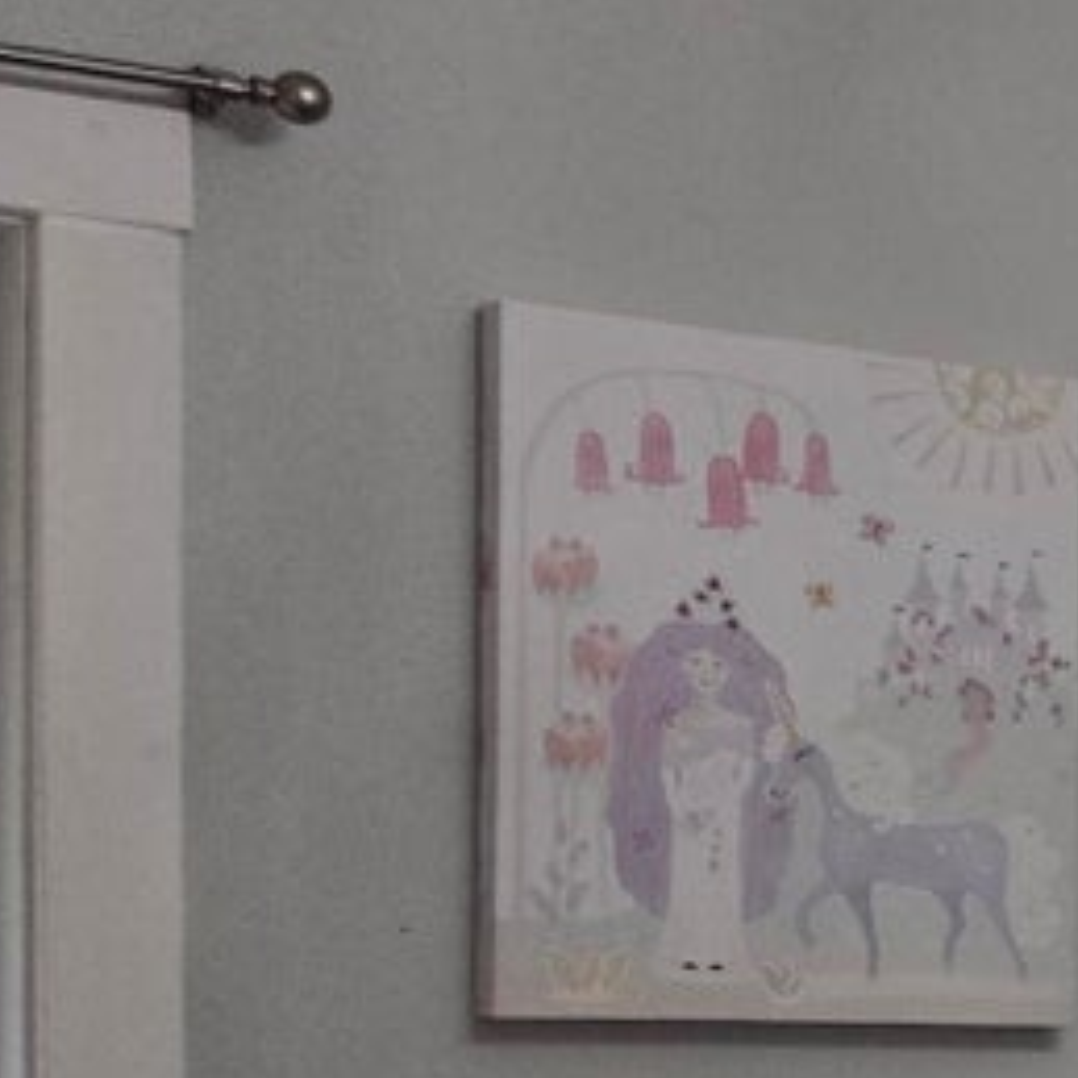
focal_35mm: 107
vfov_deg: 15.9
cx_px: 2707
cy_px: 1161
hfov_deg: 12.3
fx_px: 3770
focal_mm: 5.4
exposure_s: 1/120
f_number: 1.8
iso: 160
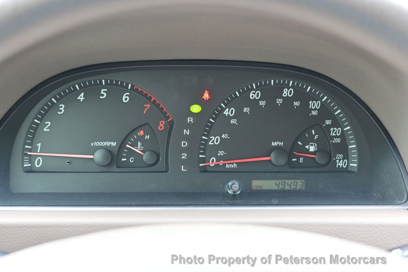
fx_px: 629
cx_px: 204
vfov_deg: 24.4
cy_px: 136
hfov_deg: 36.0
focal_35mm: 56
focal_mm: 37
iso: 720
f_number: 5.3
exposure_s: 1/60
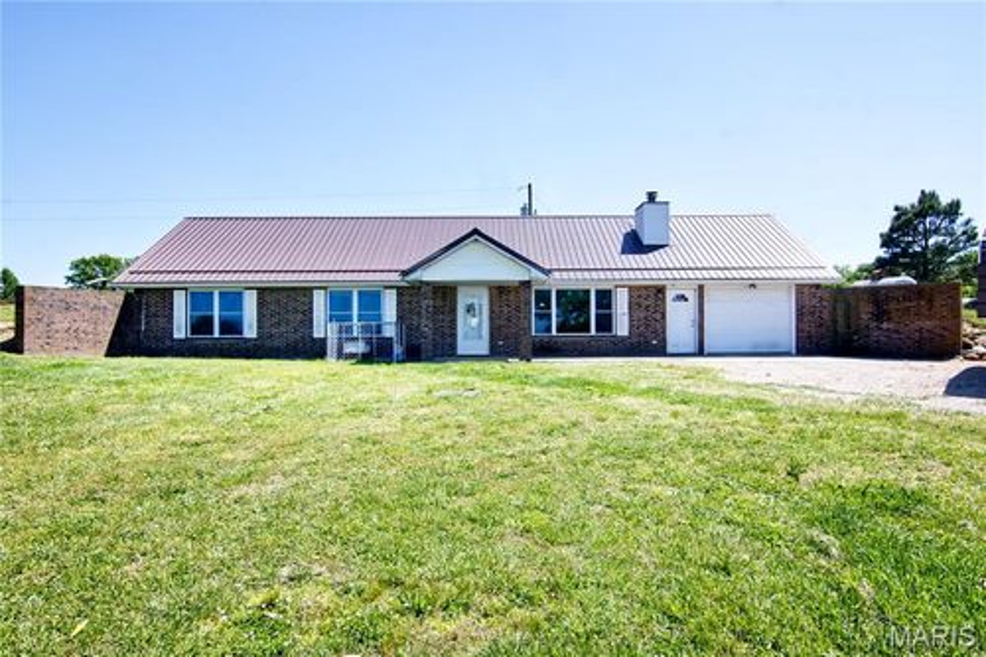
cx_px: 493
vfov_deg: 56.1
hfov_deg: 77.3
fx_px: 616
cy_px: 328
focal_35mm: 22
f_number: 10
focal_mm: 15
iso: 100
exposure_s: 1/200
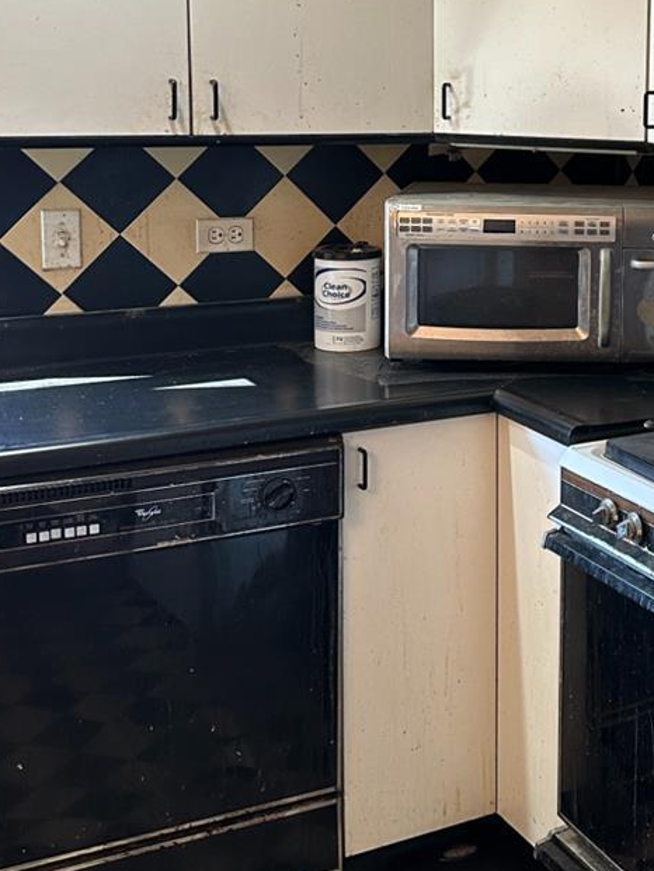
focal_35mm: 58
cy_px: 226
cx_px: 662
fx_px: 1461
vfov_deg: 32.6
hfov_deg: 24.1
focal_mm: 6.86
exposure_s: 1/120
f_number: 1.78
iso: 200
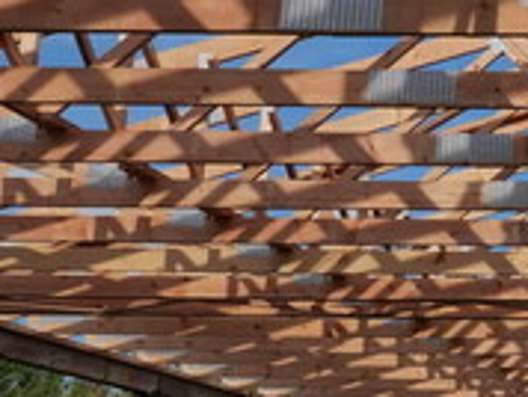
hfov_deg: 15.2
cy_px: 148
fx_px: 1726
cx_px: 923
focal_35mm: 113
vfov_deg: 13.1
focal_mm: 10.9
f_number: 8
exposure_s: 1/640
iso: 200
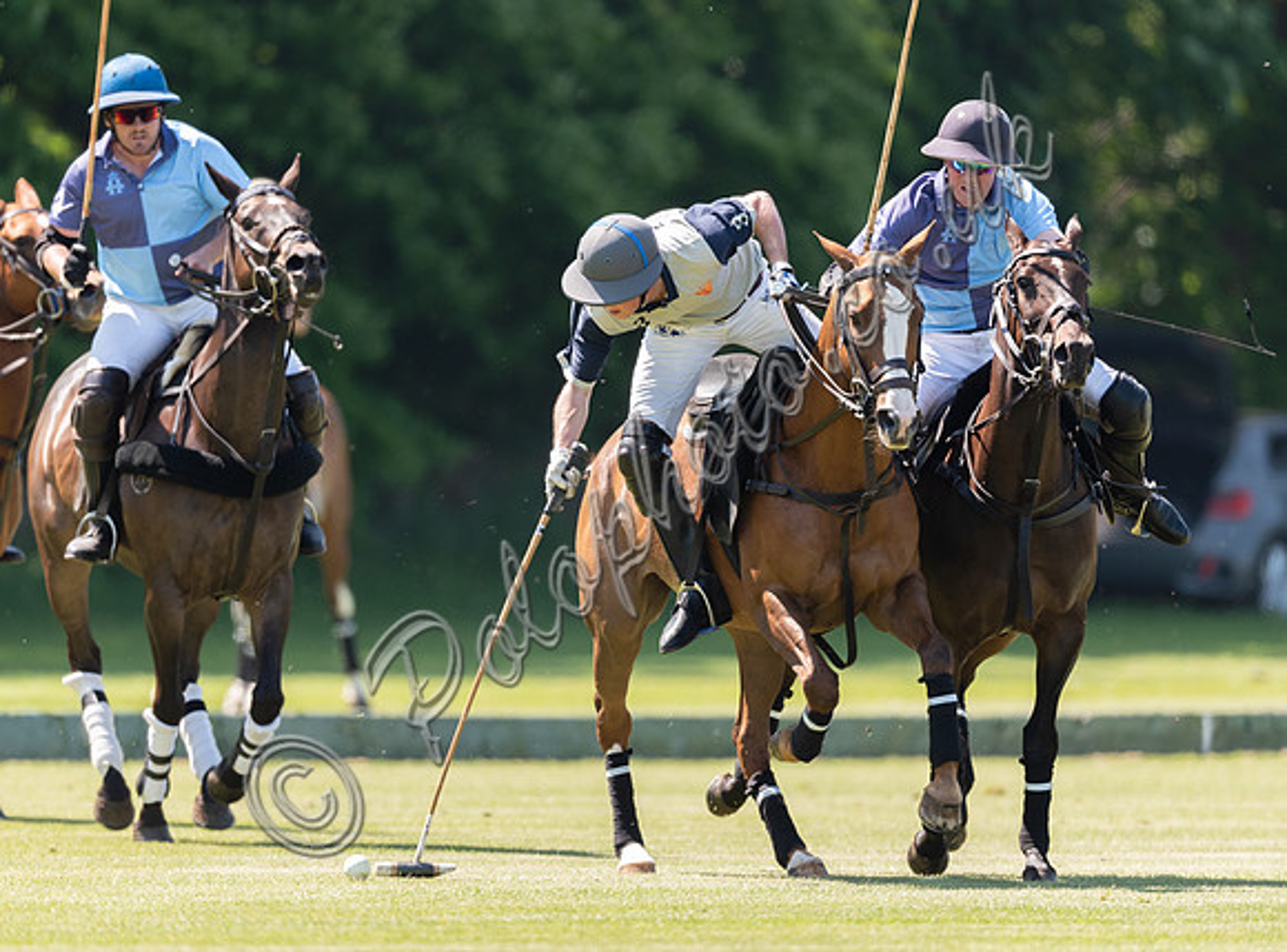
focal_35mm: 599
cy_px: 533
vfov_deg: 2.5
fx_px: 22161
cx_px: 624
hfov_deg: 3.3
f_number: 4
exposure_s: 1/1250
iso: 400
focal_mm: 500
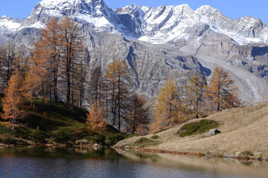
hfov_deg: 25.1
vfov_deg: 16.8
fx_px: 603
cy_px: 133
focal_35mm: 81
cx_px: 130
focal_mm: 26
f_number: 9
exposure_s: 1/160
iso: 100
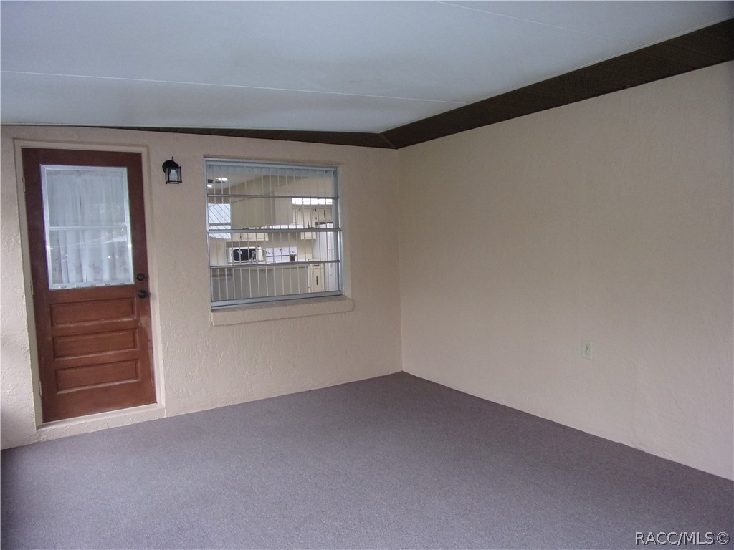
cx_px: 367
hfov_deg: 71.6
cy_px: 275
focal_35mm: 24
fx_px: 509
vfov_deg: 56.8
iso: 200
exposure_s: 1/34
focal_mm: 4.3
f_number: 3.3
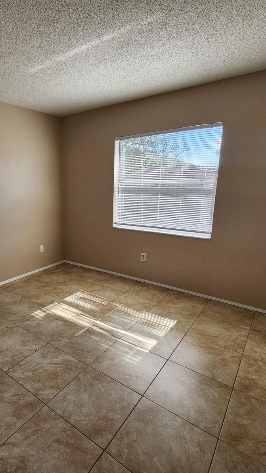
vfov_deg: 89.6
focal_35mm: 19
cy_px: 237
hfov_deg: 56.7
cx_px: 83
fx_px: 238
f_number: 2.2
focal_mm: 1.74
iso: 32
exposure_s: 1/138
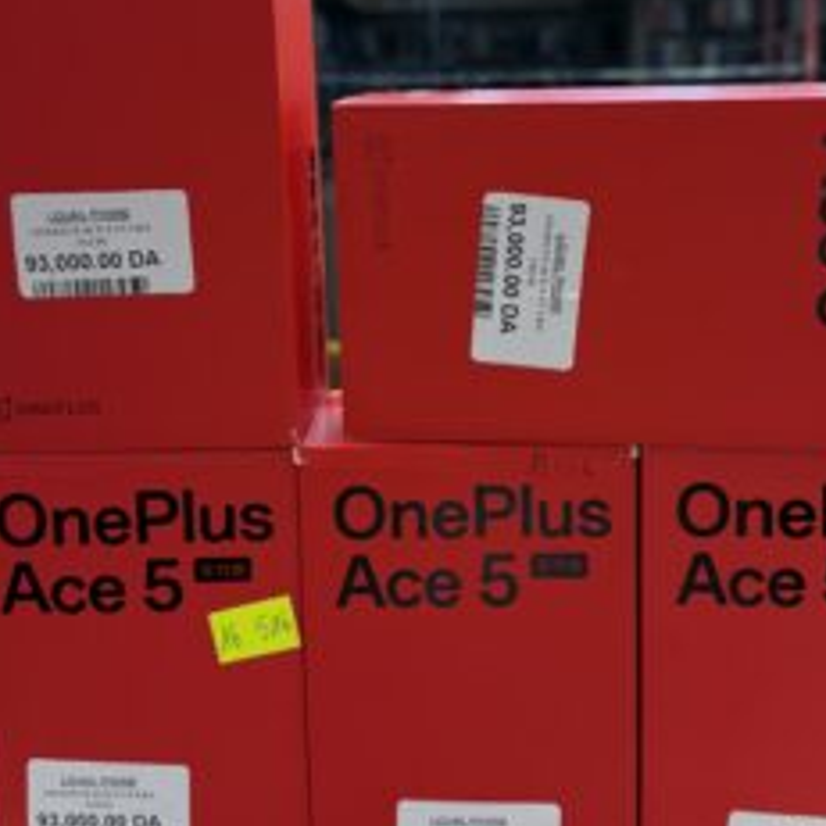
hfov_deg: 36.7
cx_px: 481
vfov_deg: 36.3
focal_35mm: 46
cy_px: 250
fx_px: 1242
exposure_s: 1/208
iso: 125
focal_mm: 6.76
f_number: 1.78
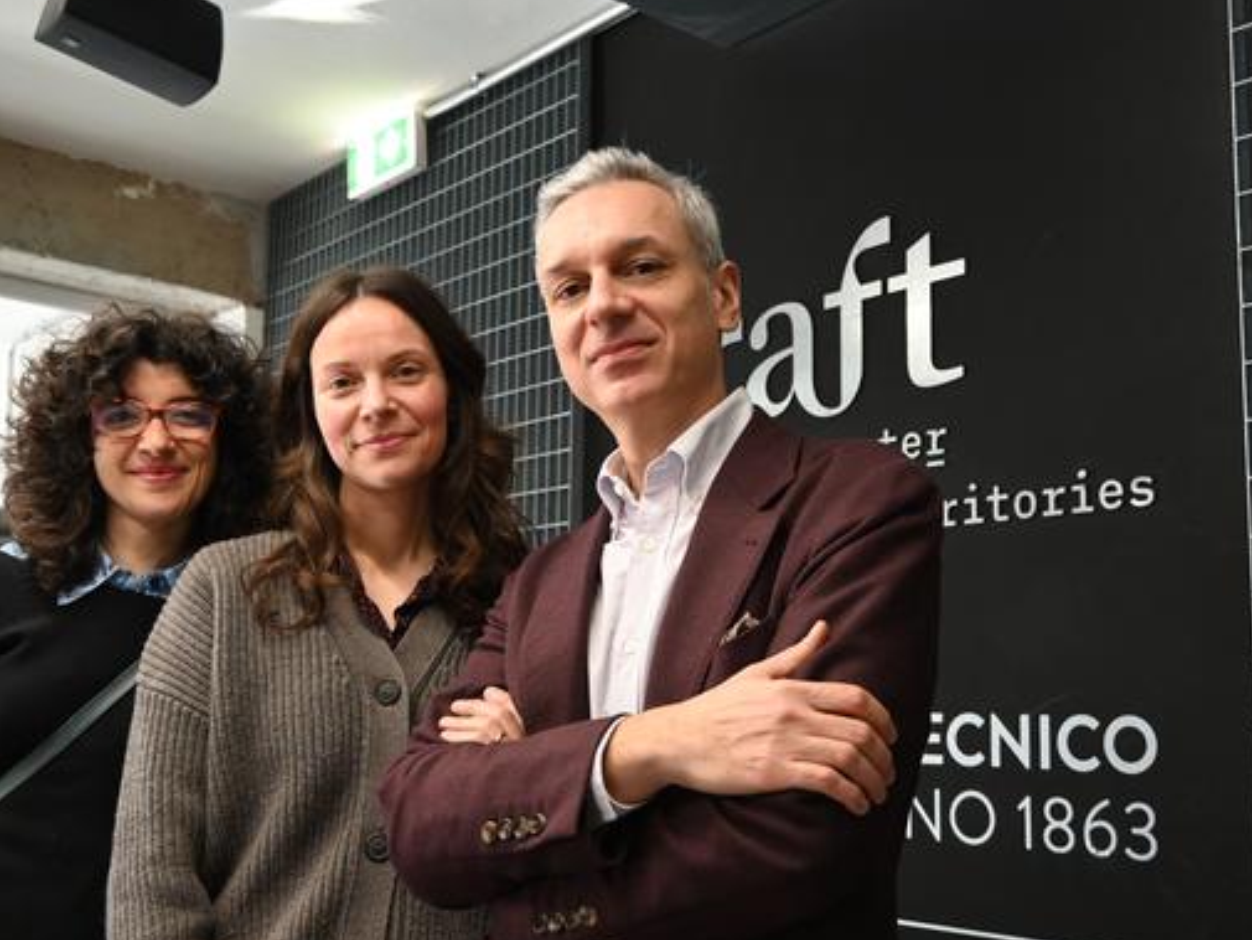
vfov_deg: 35.9
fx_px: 1447
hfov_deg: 46.8
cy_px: 539
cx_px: 622
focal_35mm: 40
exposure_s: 1/125
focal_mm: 20
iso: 1400
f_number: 3.5
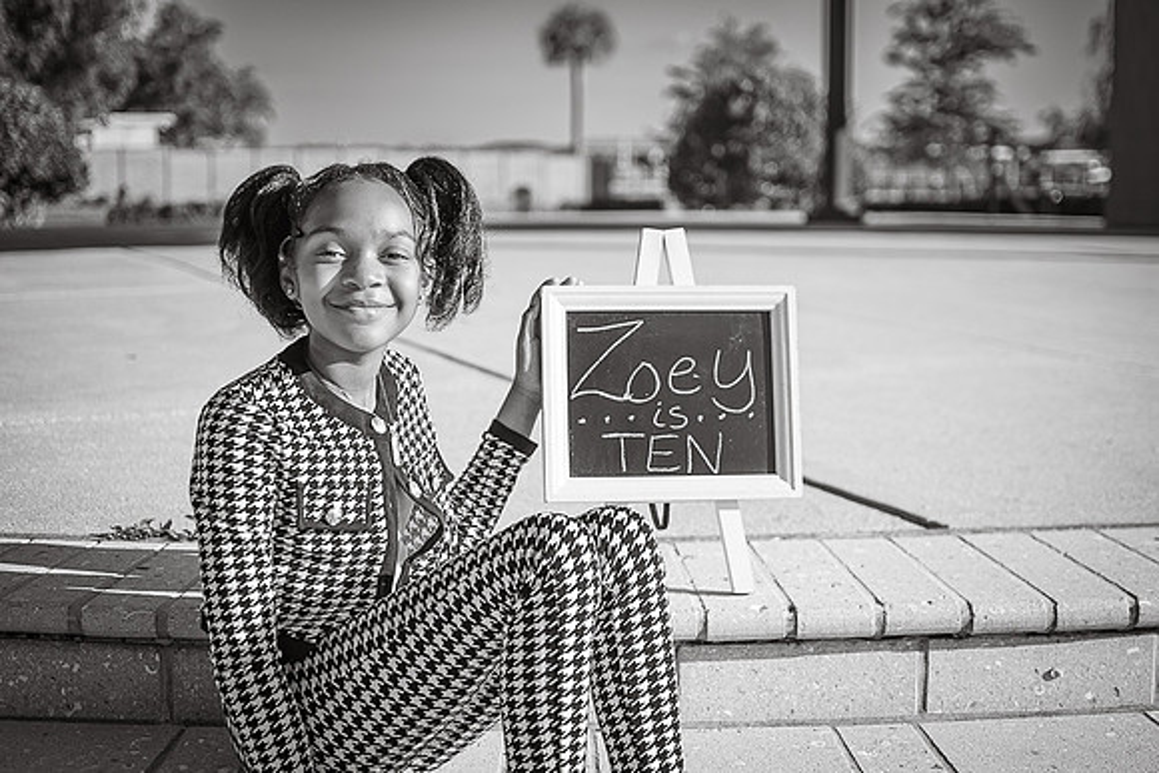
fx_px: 1674
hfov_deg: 38.2
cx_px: 580
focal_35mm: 52
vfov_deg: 26.0
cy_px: 386
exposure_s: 1/1250
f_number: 2.2
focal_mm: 35
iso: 100
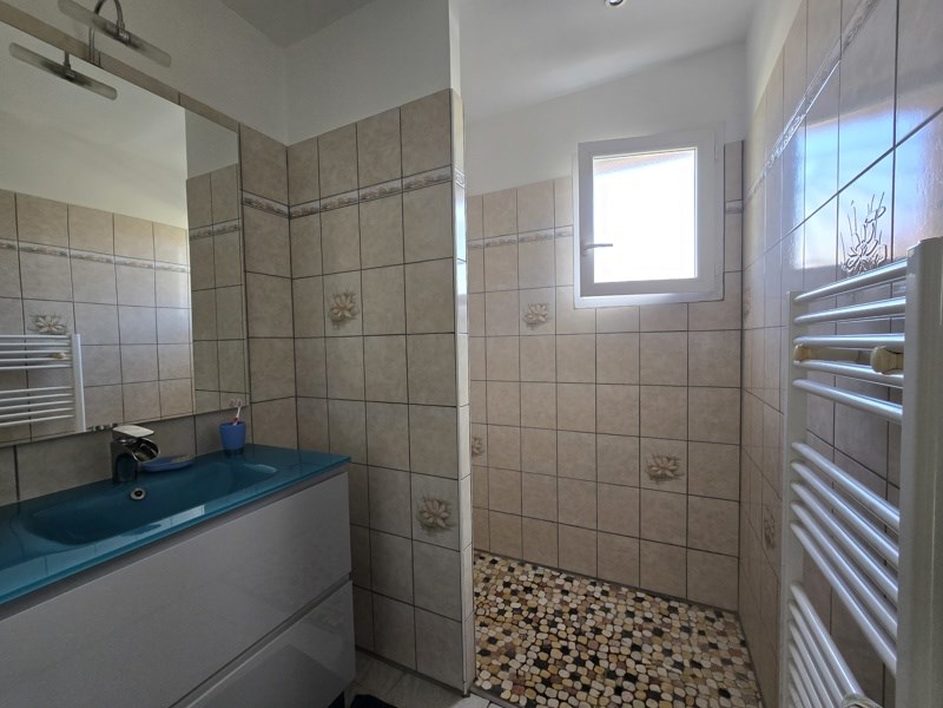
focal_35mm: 13
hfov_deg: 106.2
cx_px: 472
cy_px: 354
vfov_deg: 89.9
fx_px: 354
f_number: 2.2
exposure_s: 1/67
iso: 160
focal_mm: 2.2
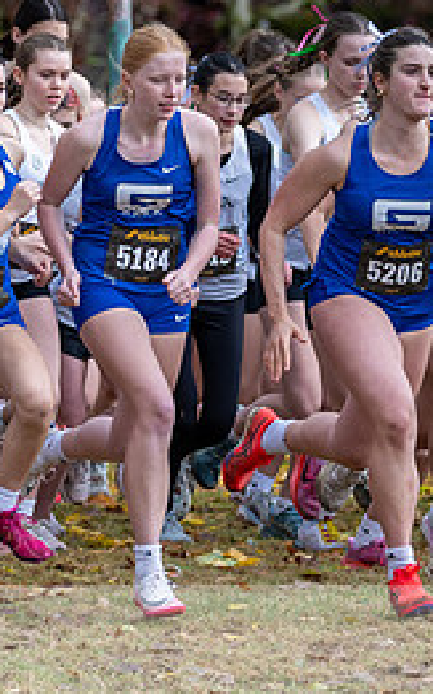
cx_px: -263
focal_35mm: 478
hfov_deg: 2.7
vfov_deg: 4.4
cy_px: 413
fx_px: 9030
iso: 200
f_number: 2.8
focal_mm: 130
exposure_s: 1/1000
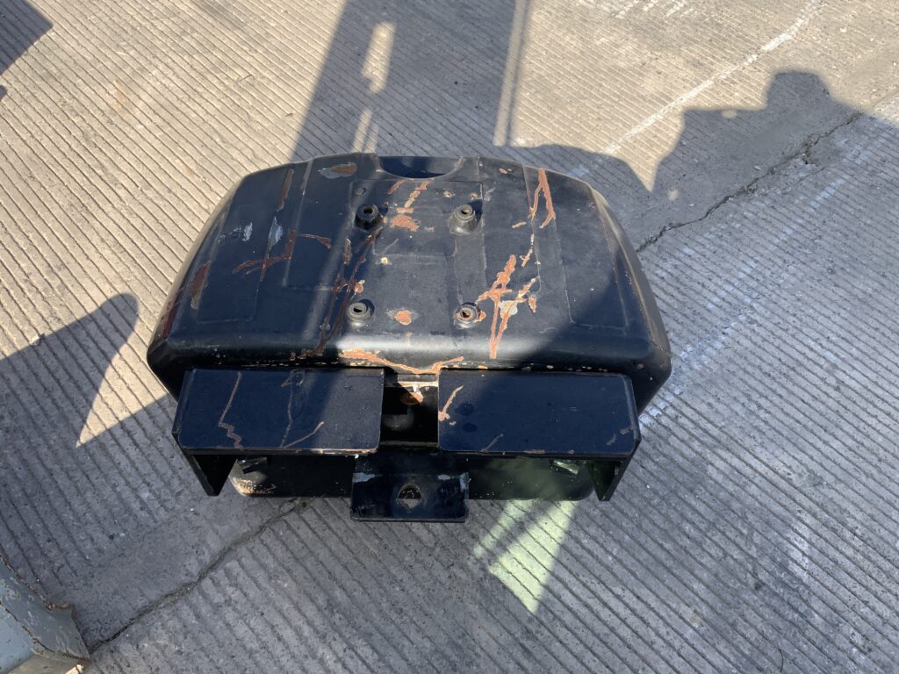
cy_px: 337
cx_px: 450
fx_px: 753
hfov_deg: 61.7
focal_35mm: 29
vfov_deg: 48.2
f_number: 1.8
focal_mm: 3
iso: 16
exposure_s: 1/635
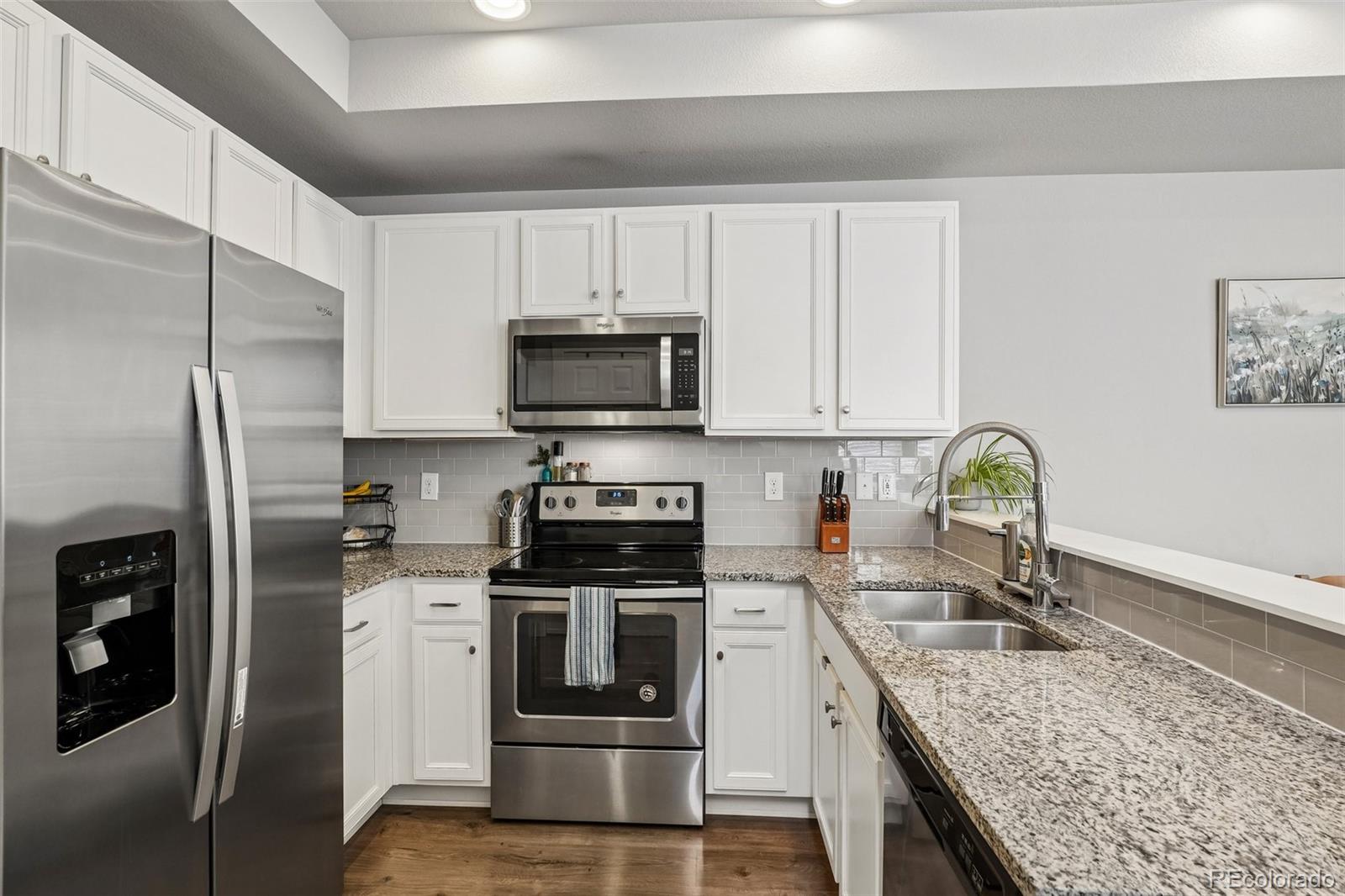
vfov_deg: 72.0
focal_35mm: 16
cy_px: 448
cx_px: 672
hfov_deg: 95.0
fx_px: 616
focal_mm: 11
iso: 500
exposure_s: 1/30
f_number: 8
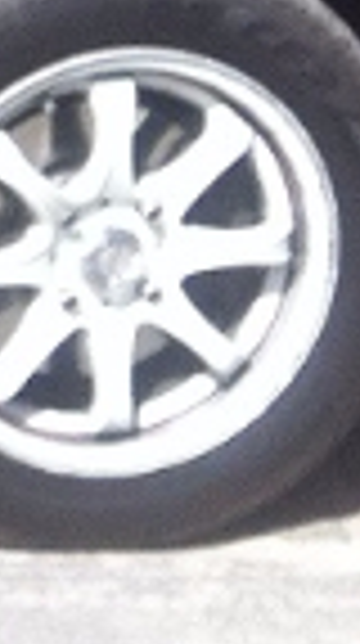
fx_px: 4550
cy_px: -268
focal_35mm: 267
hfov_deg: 4.0
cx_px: -1400
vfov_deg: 8.0
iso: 80
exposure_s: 1/754
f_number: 2.8
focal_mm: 3.85
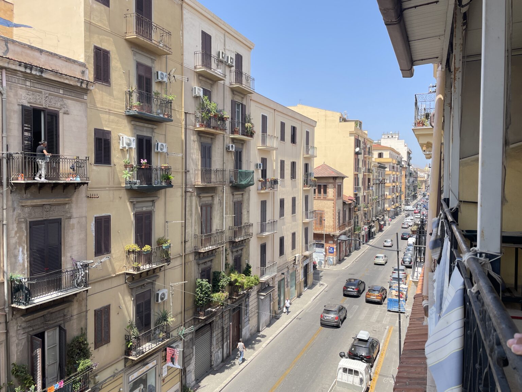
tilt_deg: -1.8
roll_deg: -0.3
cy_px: 196
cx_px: 261
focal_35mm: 26
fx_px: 392
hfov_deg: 67.3
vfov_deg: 53.1
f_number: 1.6
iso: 32
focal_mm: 4.2
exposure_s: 1/1261
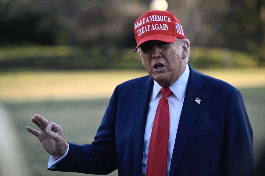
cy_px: 88
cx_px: 132
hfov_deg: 14.7
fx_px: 1030
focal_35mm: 140
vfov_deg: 9.8
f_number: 3.2
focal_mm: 140
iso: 400
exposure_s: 1/500
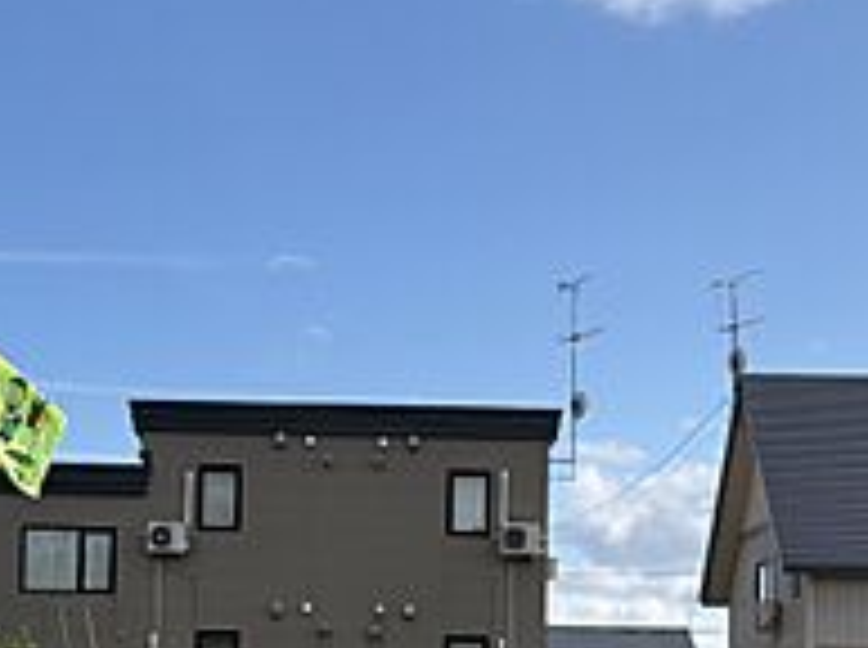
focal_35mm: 81
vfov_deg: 17.8
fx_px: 2027
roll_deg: -0.7
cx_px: 387
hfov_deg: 24.2
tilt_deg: +4.3
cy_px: 626
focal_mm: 5.96
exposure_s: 1/3125
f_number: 1.6
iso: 50
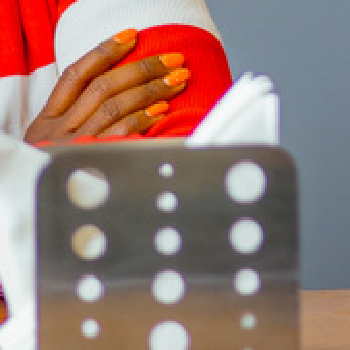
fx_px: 8042
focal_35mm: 703
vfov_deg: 2.5
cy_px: -413
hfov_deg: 2.5
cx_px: 445
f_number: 1.4
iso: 250
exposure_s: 1/500
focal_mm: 85
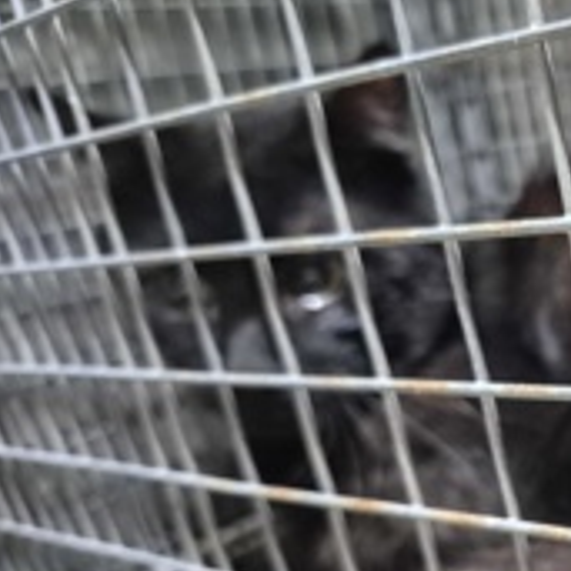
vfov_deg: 33.5
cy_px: 406
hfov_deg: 29.7
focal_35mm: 50
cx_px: 668
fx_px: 933
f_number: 1.8
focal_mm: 5.4
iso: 1600
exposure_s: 1/30
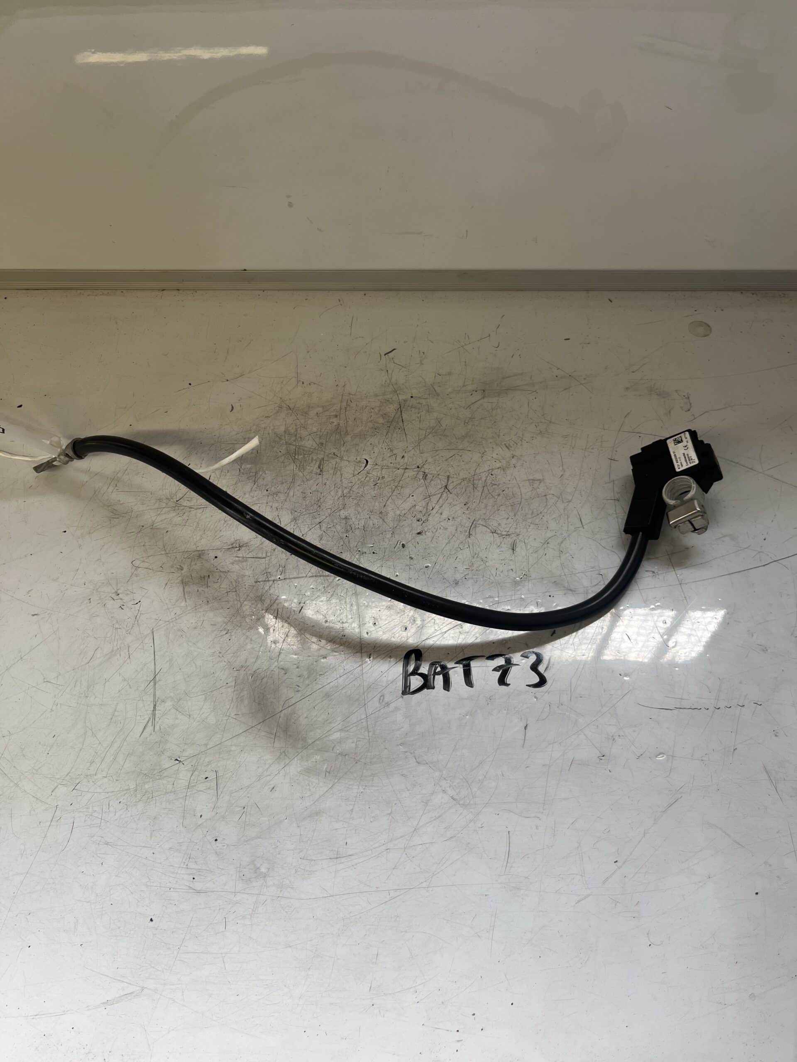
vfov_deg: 67.3
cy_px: 531
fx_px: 798
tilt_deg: -56.1
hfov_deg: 53.1
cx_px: 398
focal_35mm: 26
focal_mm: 5.1
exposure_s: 1/129
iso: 32
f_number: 1.6
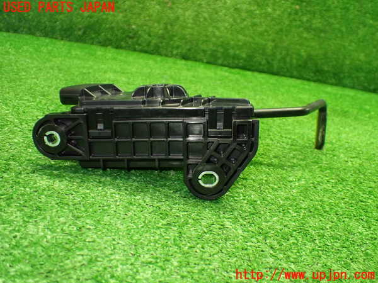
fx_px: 349
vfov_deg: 44.2
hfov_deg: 56.8
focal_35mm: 32
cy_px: 142
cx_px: 189
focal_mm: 5.79
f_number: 2.4
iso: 800
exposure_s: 1/80
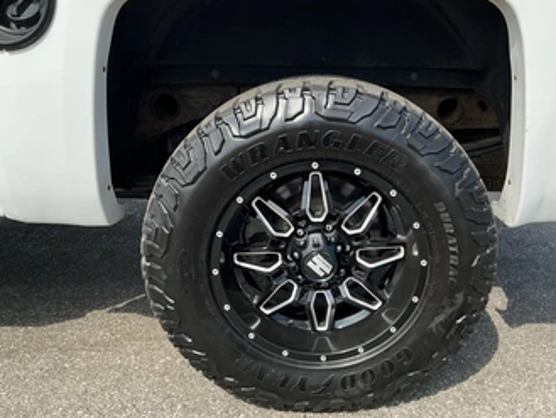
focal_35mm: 34
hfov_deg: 53.8
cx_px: 309
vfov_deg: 41.8
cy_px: 225
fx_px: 546
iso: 25
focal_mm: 3
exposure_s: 1/898
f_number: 1.8
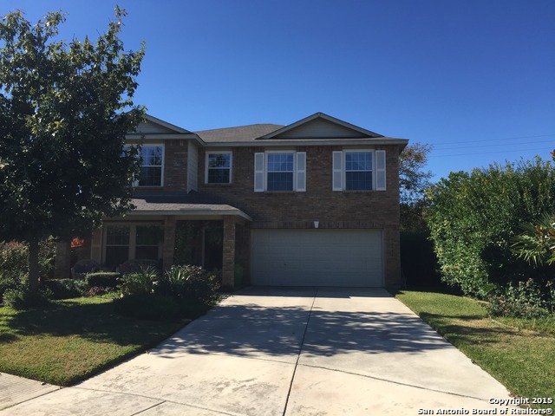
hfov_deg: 61.7
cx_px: 278
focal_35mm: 29
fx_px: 465
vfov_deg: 48.2
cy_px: 208
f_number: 2.2
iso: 32
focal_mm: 4.15
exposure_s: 1/1721
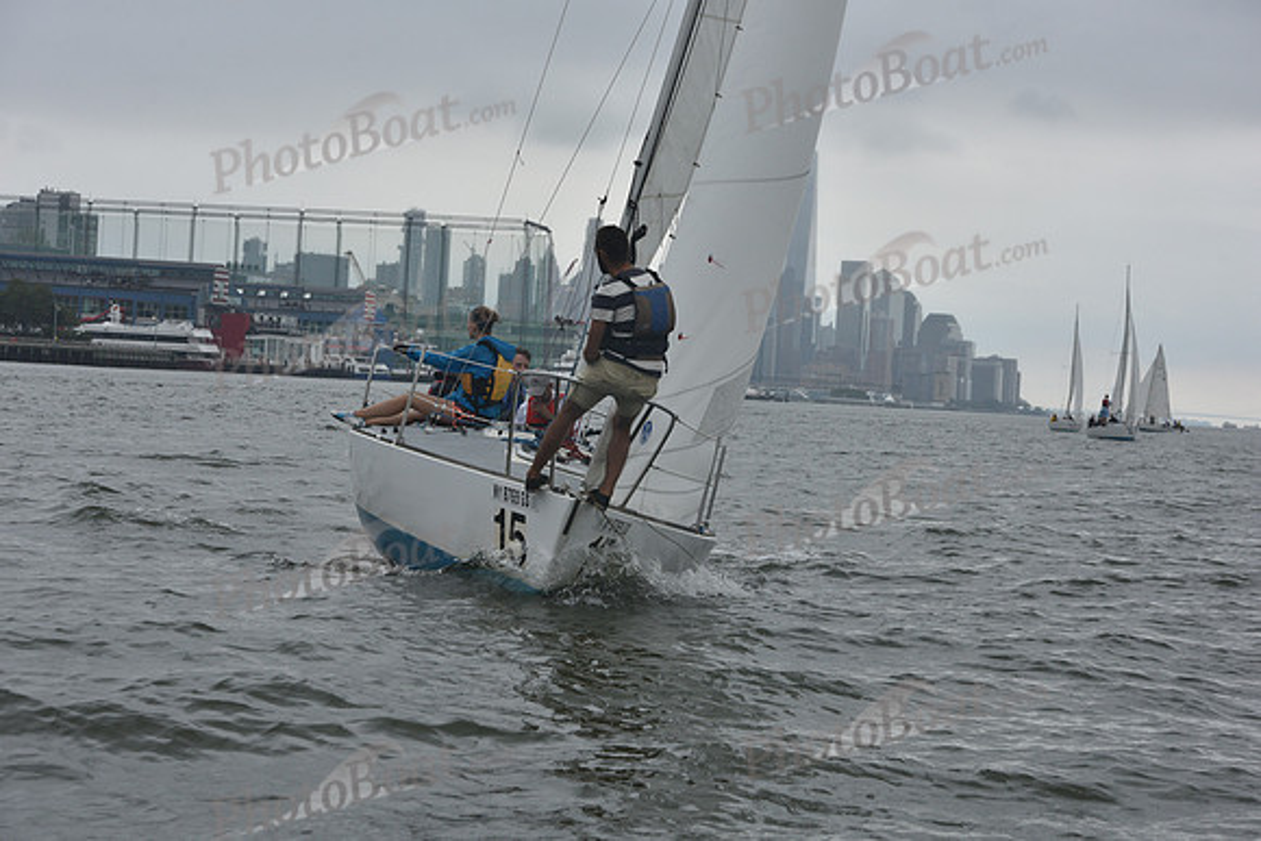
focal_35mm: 75
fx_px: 2628
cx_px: 630
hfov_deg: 27.0
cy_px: 420
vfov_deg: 18.2
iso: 400
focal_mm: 75
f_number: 8
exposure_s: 1/800
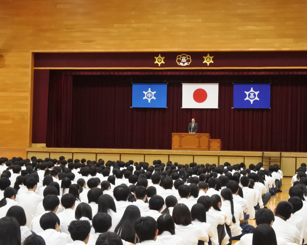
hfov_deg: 27.9
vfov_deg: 22.5
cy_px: 122
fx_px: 618
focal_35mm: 68
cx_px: 180
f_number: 4.8
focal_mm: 22.3
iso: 3200
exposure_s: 1/60
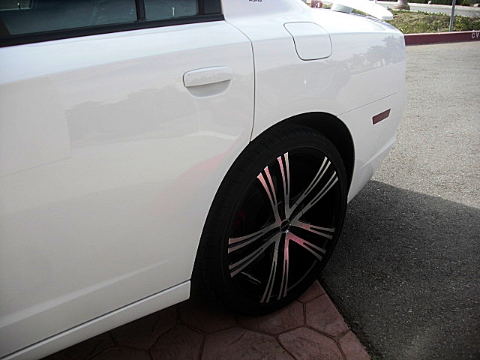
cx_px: 240
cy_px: 180
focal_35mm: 36
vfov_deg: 39.7
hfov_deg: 51.4
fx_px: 499
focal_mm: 6.3
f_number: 2.8
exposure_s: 1/400
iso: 50
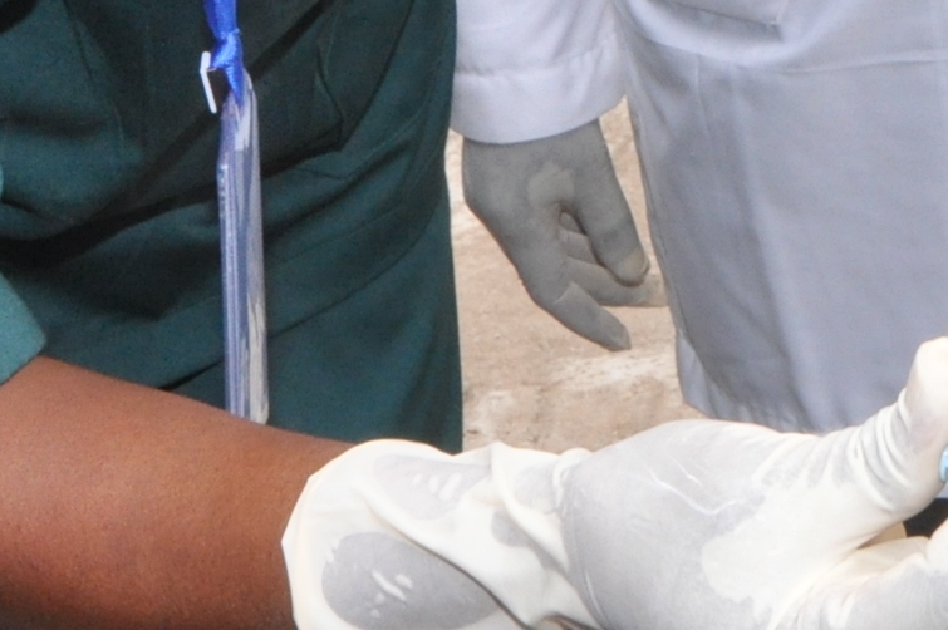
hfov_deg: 15.1
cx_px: 925
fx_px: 3529
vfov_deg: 9.8
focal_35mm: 134
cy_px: -364
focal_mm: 21
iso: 800
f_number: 16
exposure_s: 1/200
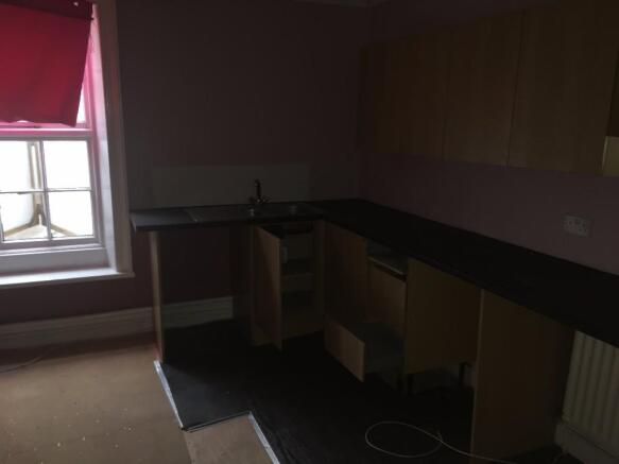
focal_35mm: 29
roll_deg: -1.1
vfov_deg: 48.2
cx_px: 310
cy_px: 232
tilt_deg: -12.8
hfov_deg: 61.7
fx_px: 518
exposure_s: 1/17
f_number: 2.2
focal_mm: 4.15
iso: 64
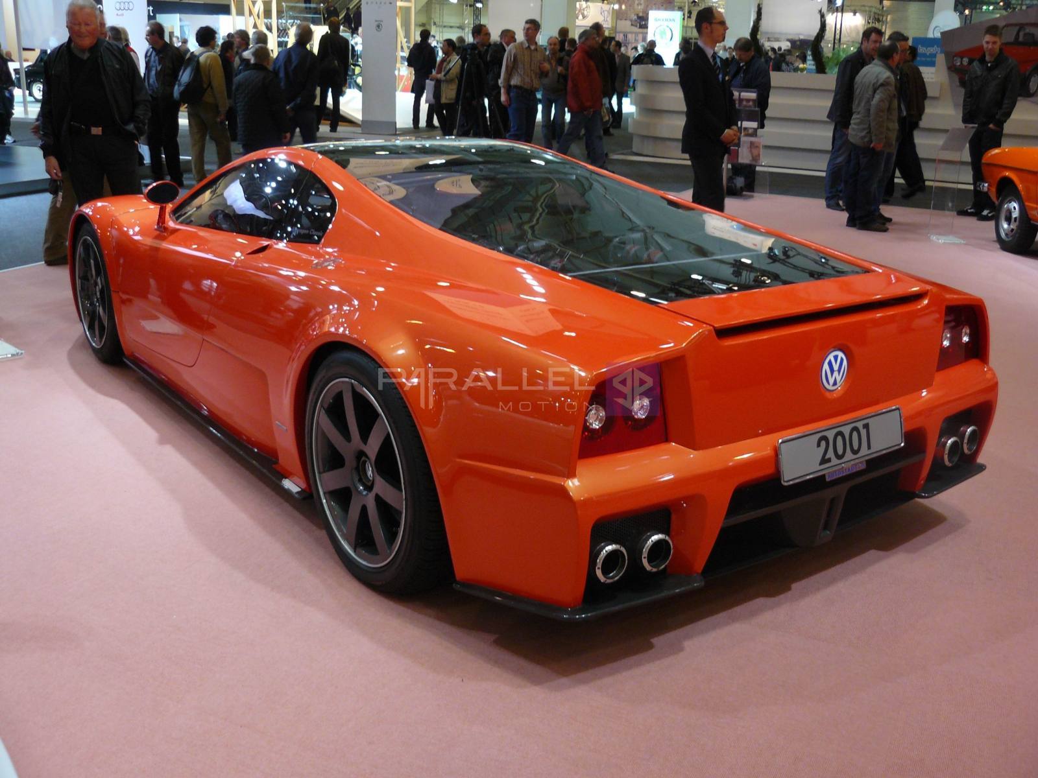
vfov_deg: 39.7
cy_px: 389
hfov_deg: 51.4
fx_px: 1080
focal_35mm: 36
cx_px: 519
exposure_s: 1/30
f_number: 2.8
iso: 160
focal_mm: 6
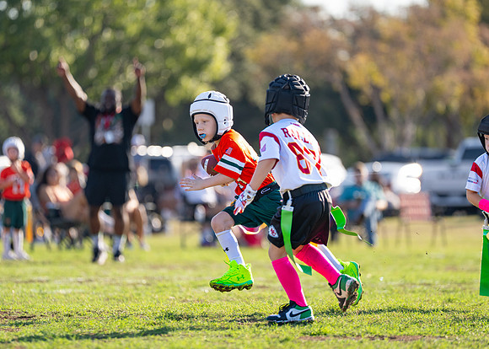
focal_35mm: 281
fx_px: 3898
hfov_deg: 7.2
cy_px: 179
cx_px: 251
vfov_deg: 5.1
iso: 250
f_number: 2.8
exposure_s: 1/2000
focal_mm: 200
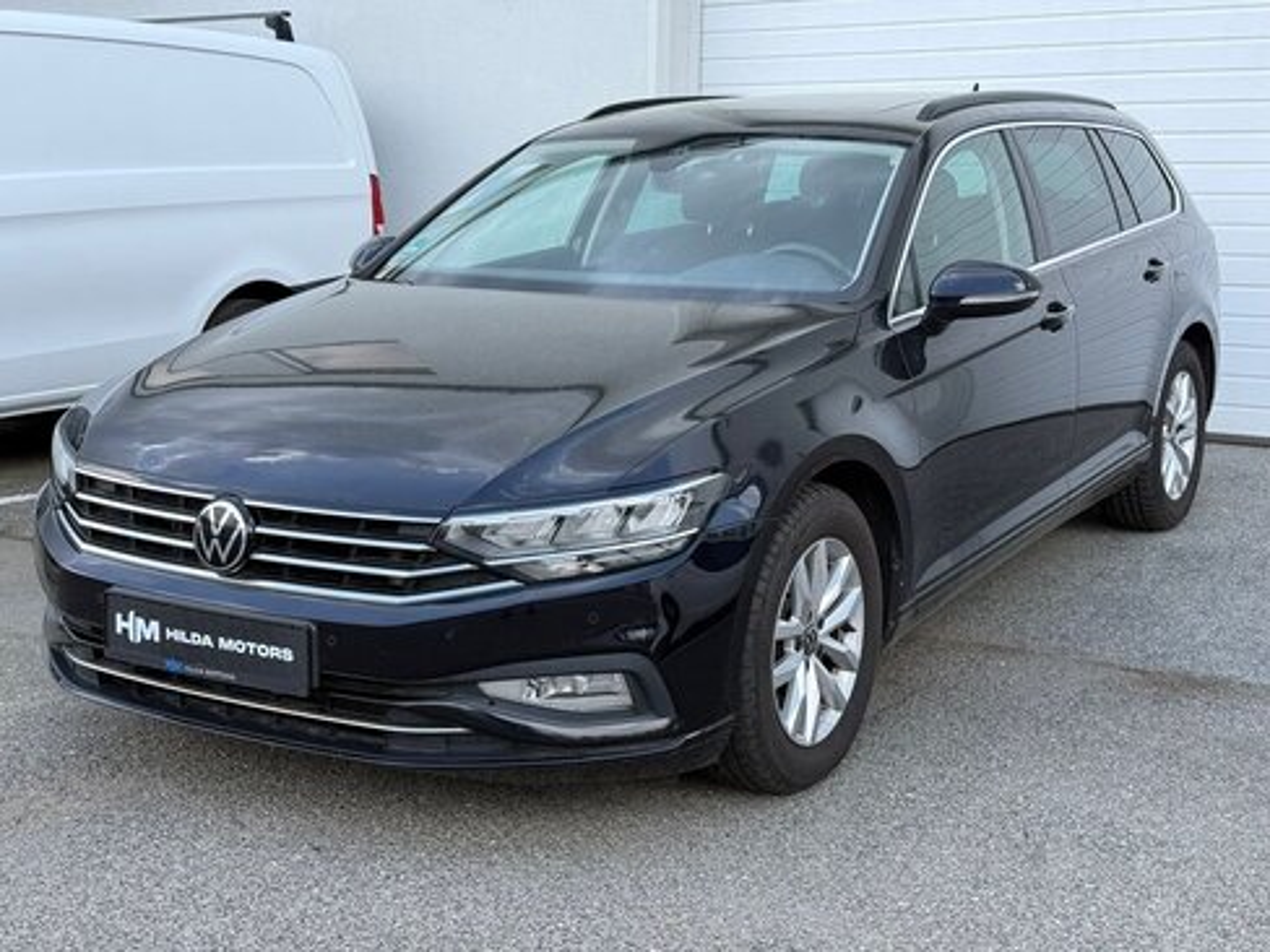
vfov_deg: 30.3
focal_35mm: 48
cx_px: 635
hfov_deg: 39.7
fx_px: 1761
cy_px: 476
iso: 100
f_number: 1.78
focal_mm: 6.76
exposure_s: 1/733
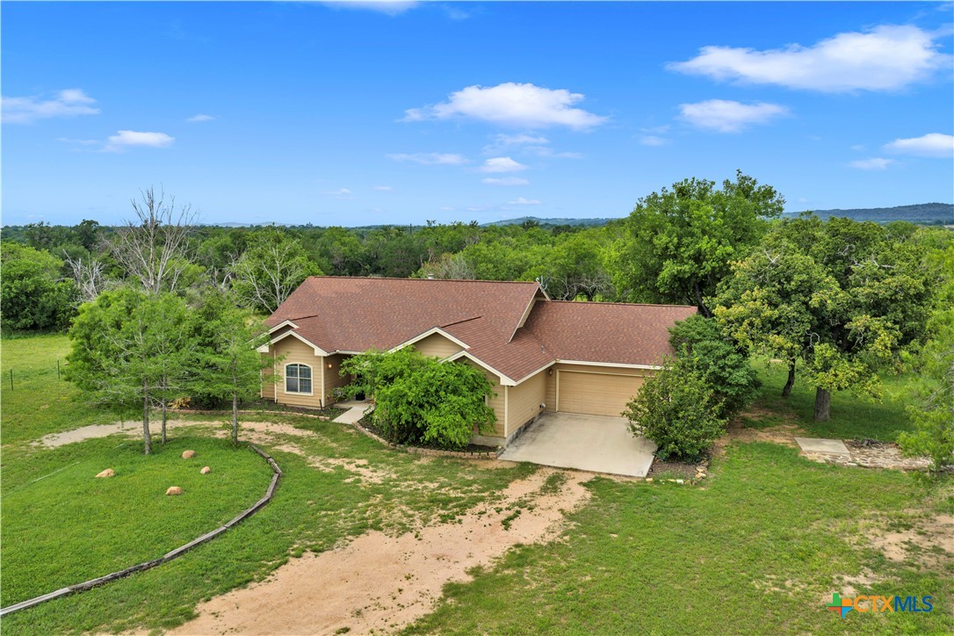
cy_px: 318
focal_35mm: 28
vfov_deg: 46.4
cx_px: 477
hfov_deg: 65.5
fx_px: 742
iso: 200
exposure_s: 1/1600
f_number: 2.8
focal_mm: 14.45
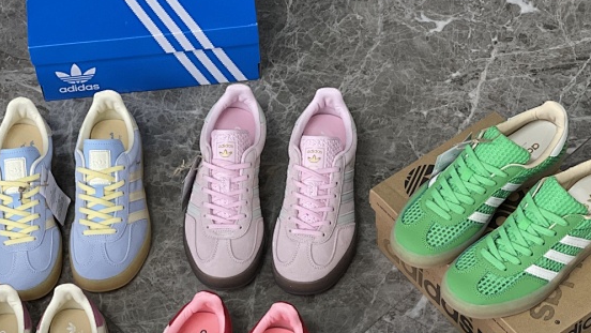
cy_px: 305
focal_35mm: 101
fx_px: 1583
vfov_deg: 11.9
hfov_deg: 21.1
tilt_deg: -56.0
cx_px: 287
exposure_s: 1/121
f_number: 2.2
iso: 200
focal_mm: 7.5
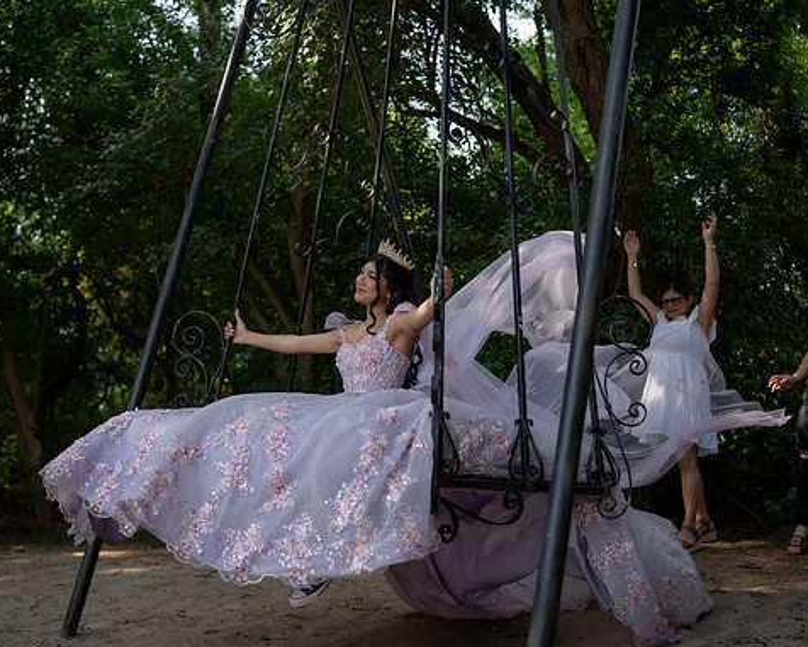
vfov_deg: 37.3
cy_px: 327
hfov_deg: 45.8
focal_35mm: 40
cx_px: 387
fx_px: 957
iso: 100
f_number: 2.2
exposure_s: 1/400
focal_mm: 35
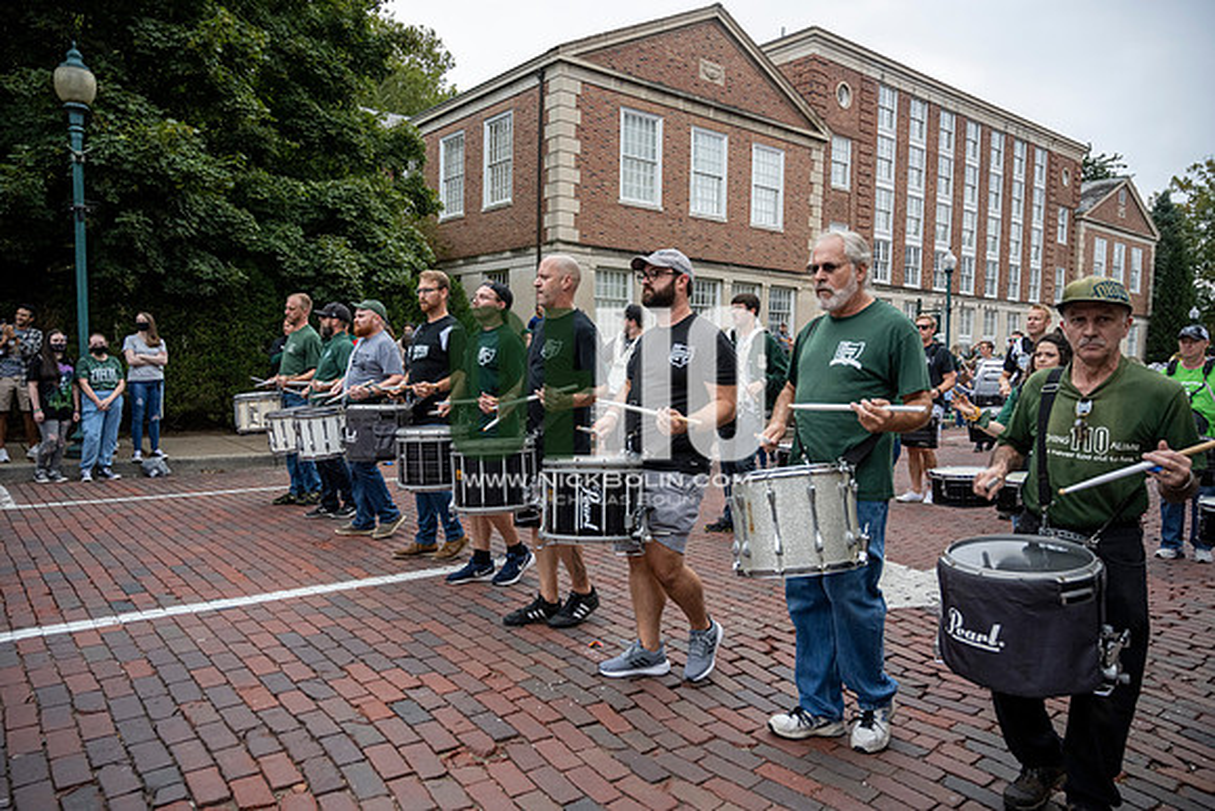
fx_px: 810
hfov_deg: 73.7
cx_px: 608
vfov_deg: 53.2
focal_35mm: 24
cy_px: 406
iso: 1000
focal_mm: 24
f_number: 4
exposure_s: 1/1600
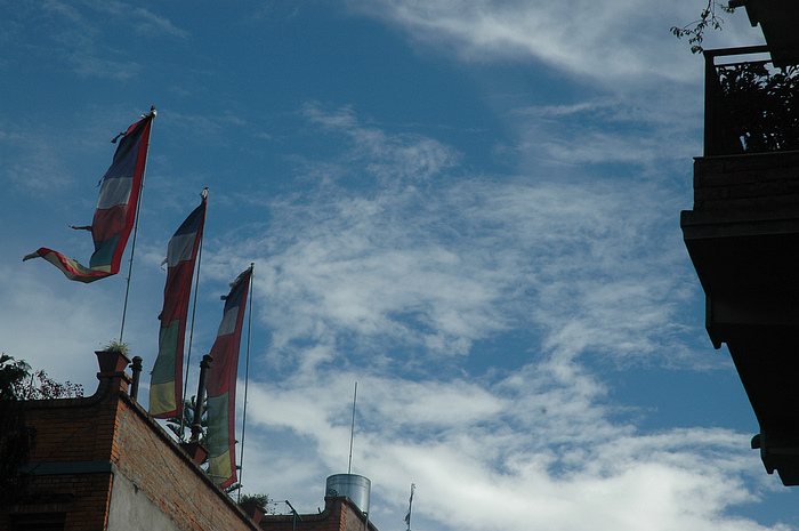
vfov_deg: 13.0
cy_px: 266
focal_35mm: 105
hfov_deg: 19.5
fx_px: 2328
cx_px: 400
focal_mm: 70
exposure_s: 1/250
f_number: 16
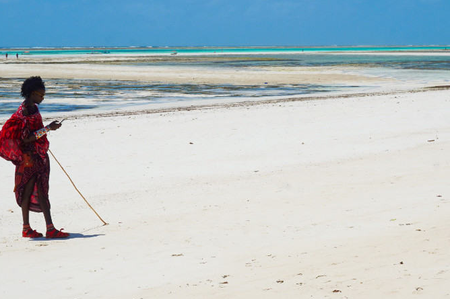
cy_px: 135
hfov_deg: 27.5
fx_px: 920
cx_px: 191
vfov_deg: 18.5
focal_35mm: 74
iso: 100
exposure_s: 1/320
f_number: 14
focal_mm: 41
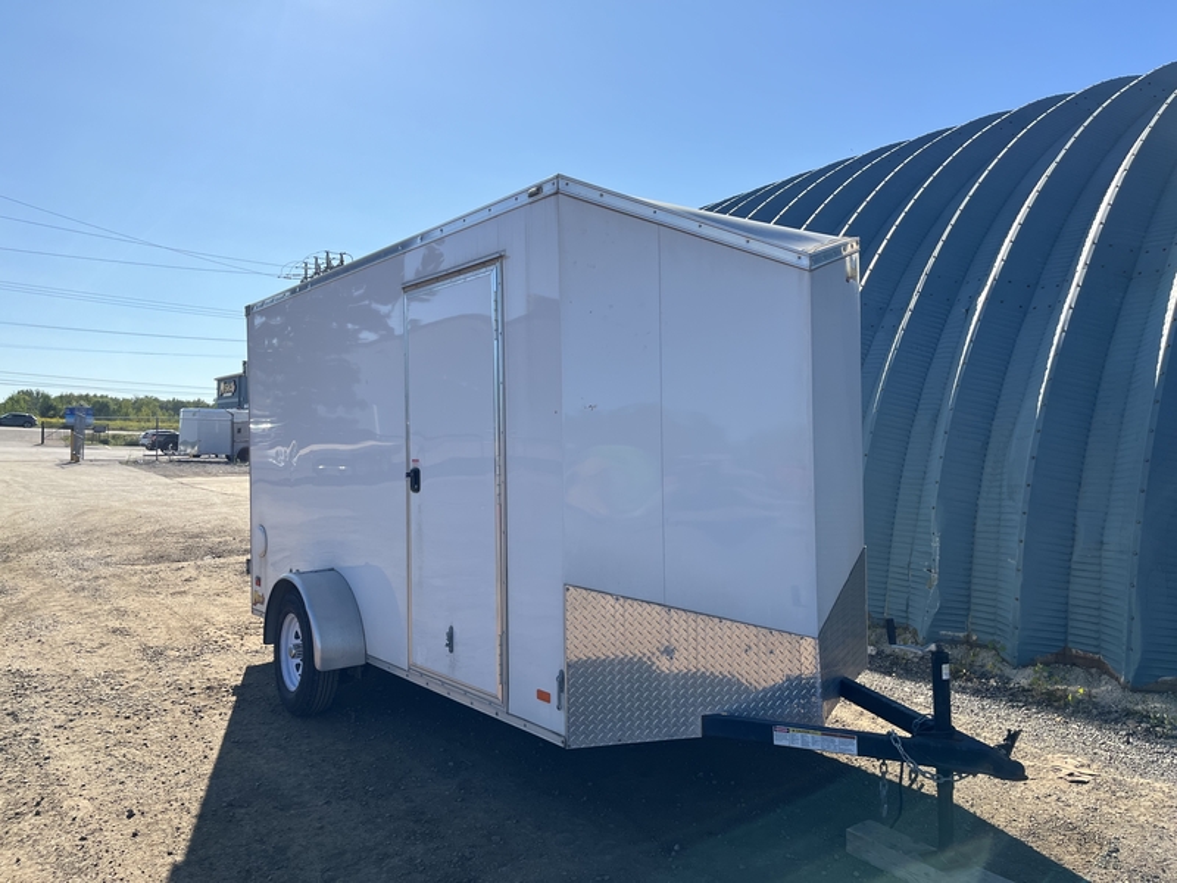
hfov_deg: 67.3
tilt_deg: +0.0
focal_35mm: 26
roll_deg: +0.6
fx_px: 884
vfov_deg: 53.1
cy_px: 442
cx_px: 588
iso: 50
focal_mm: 5.1
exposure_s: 1/3521
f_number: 1.6
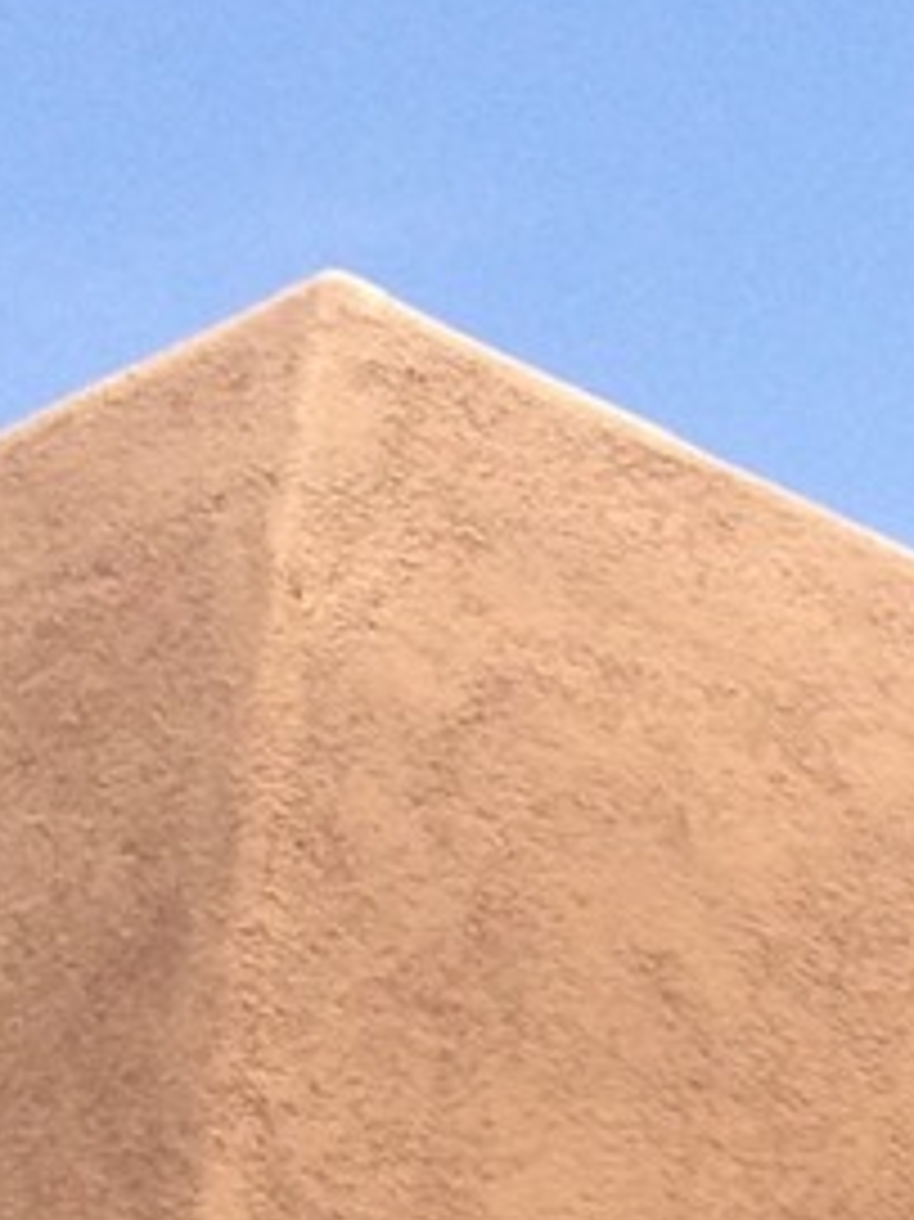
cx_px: 2499
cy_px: 2354
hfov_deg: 6.7
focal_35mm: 207
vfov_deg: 9.1
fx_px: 7293
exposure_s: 1/843
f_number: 2.4
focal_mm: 4.28
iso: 50
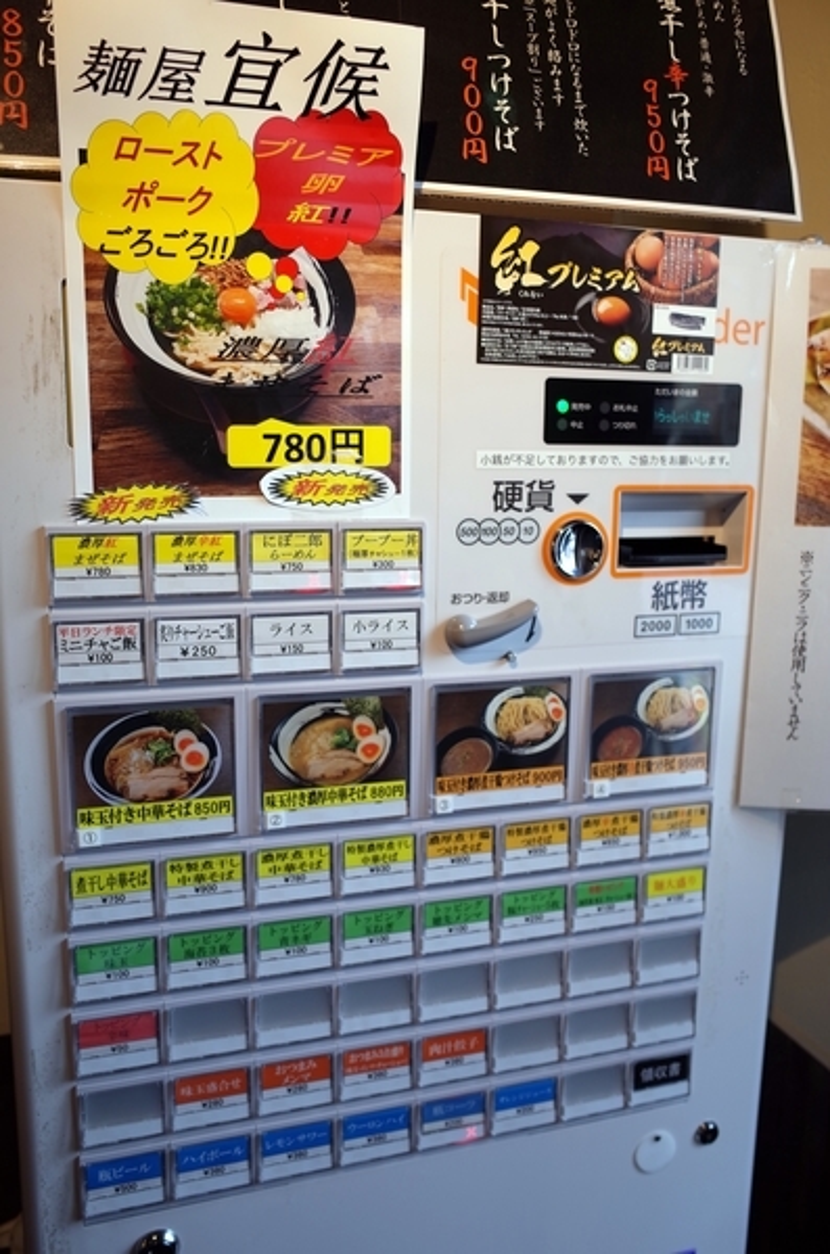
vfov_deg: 65.6
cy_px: 627
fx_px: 973
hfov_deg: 46.2
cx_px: 415
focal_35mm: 28
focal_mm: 18.3
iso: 100
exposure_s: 1/40
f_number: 2.8
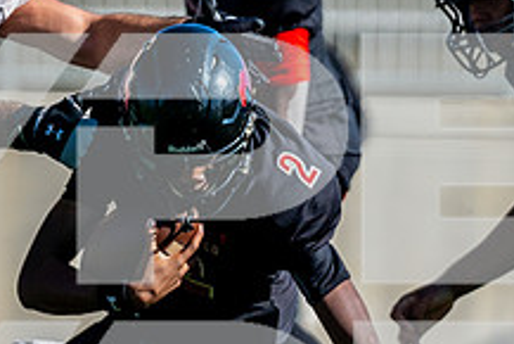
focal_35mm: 959
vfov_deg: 1.4
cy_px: 115
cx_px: 98
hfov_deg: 2.1
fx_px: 13701
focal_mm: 200
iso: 400
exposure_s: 1/3200
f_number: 3.2
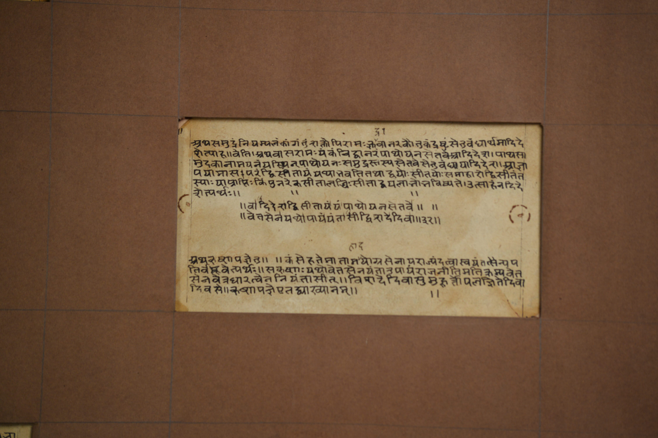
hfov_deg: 10.3
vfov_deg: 6.9
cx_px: 329
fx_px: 3655
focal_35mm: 200
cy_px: 219
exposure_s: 1/160
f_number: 5
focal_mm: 200
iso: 500
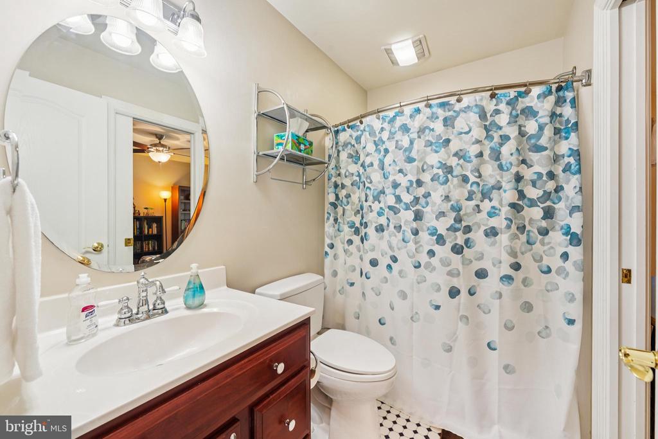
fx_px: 256
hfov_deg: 104.2
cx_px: 329
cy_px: 220
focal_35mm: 14
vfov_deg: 81.2
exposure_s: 1/25
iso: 500
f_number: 8
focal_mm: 14
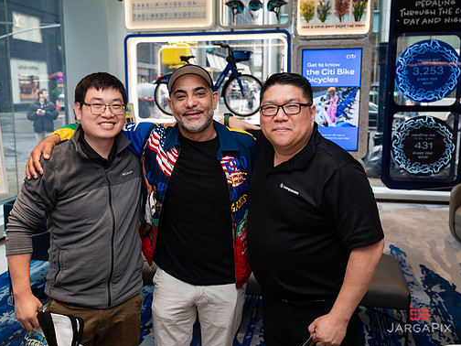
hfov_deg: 51.3
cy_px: 172
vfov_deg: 39.7
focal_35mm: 36
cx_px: 212
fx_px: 479
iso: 400
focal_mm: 31.5
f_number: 4
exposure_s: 1/160
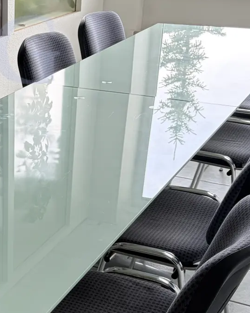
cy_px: 282
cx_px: -6
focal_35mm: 72
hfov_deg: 20.5
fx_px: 666
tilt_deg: -30.7
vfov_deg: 25.6
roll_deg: +0.9
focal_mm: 5.96
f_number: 1.6
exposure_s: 1/101
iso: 125
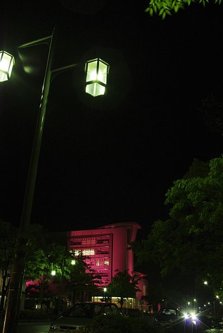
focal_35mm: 31
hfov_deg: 42.5
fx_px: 287
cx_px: 112
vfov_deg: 60.2
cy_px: 166
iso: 200
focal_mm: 21.25
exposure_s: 1/6
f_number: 5.6
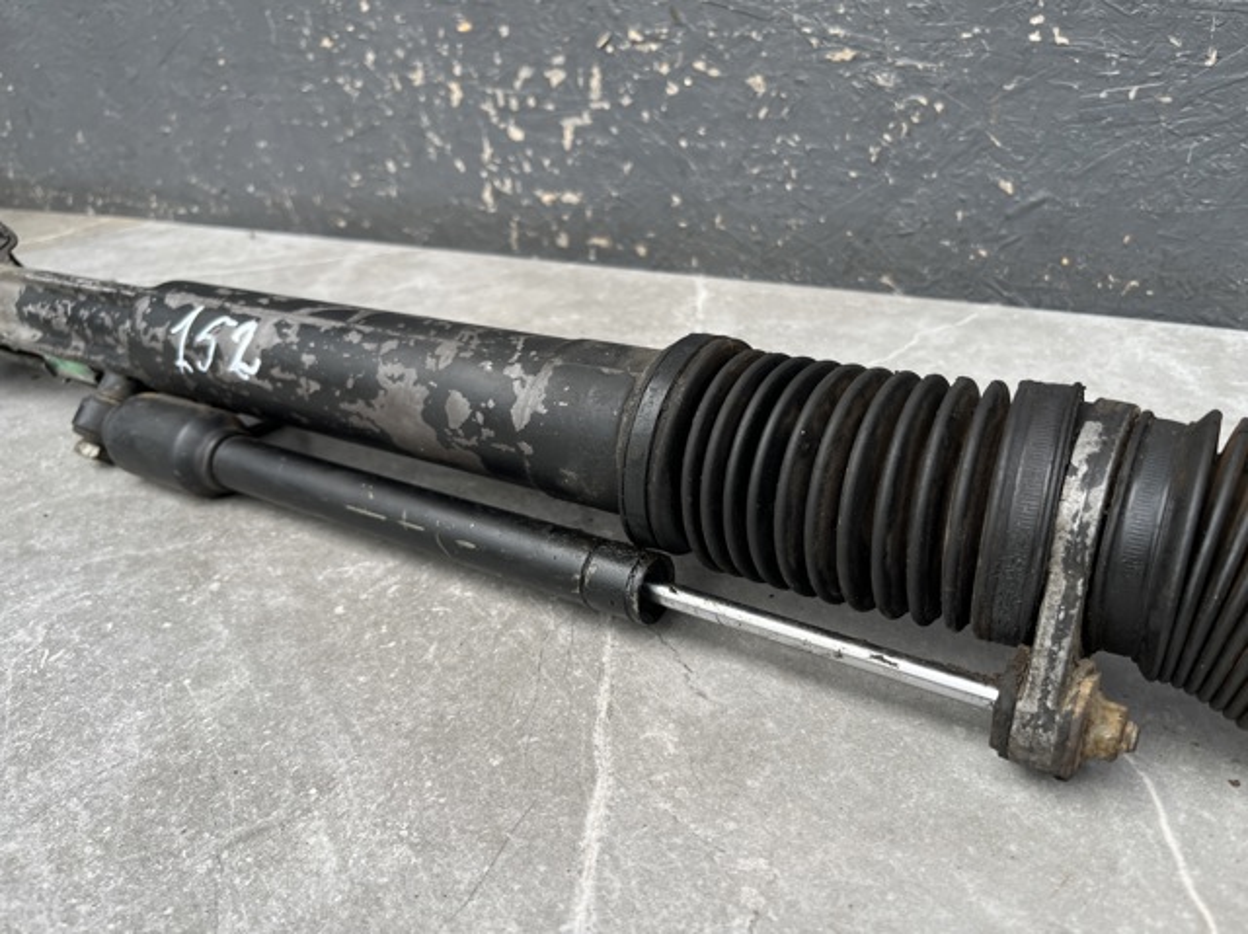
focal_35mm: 26
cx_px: 624
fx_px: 937
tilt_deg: -25.9
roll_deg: +3.8
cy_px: 467
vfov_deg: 53.0
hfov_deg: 67.3
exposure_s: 1/583
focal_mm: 5.1
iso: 50
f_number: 1.6
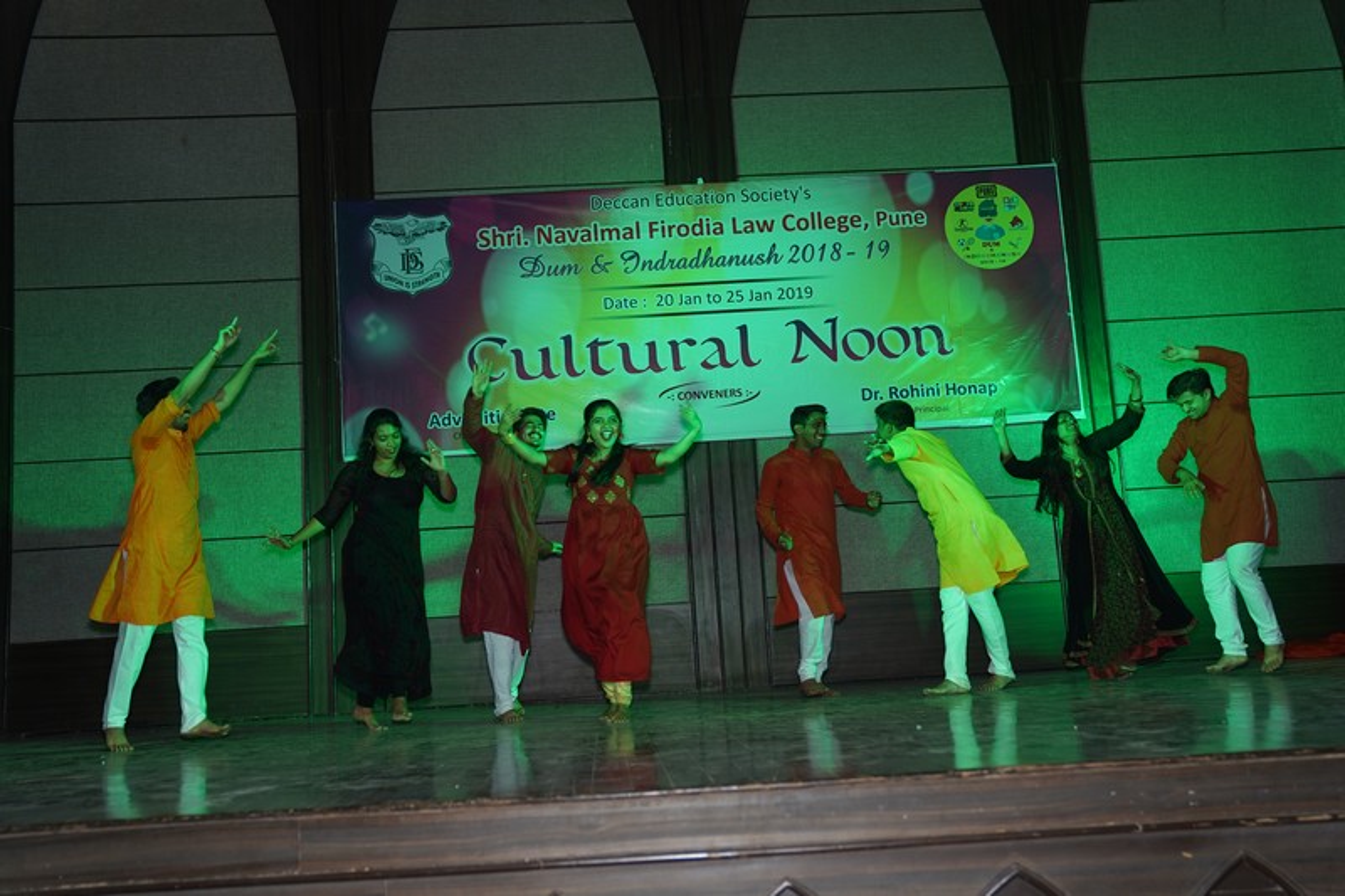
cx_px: 672
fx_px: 1345
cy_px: 448
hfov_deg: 53.1
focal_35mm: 36
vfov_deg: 36.9
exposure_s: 1/125
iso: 400
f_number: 2.8
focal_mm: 36
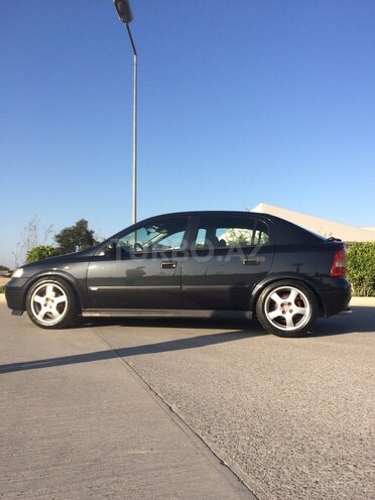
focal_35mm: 29
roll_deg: +3.1
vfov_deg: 61.7
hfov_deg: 48.2
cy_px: 250
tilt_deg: +0.0
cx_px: 188
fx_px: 419
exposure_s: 1/1466
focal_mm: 4.15
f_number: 2.2
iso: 32
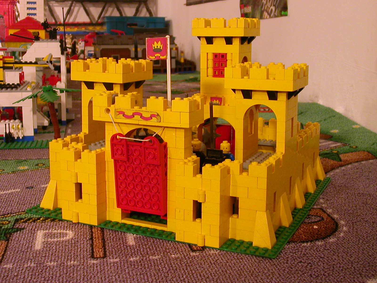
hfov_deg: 38.9
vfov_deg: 29.7
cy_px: 142
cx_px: 188
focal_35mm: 49
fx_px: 534
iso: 100
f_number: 3.2
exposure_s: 1/5.1
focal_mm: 7.5
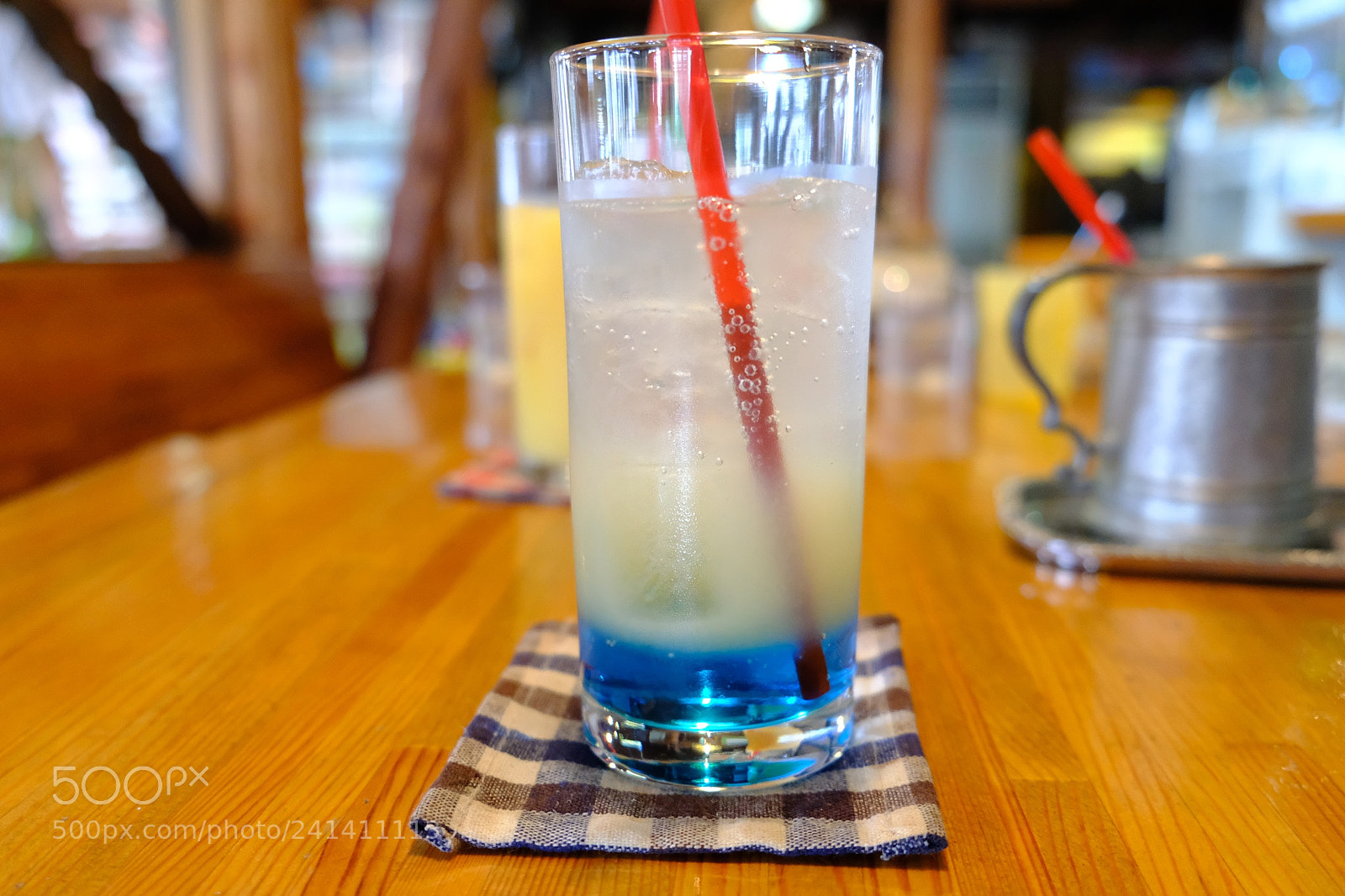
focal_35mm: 29
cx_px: 672
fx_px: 1083
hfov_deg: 63.7
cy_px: 448
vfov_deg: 44.9
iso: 3200
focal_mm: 19.6
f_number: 2.8
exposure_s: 1/100
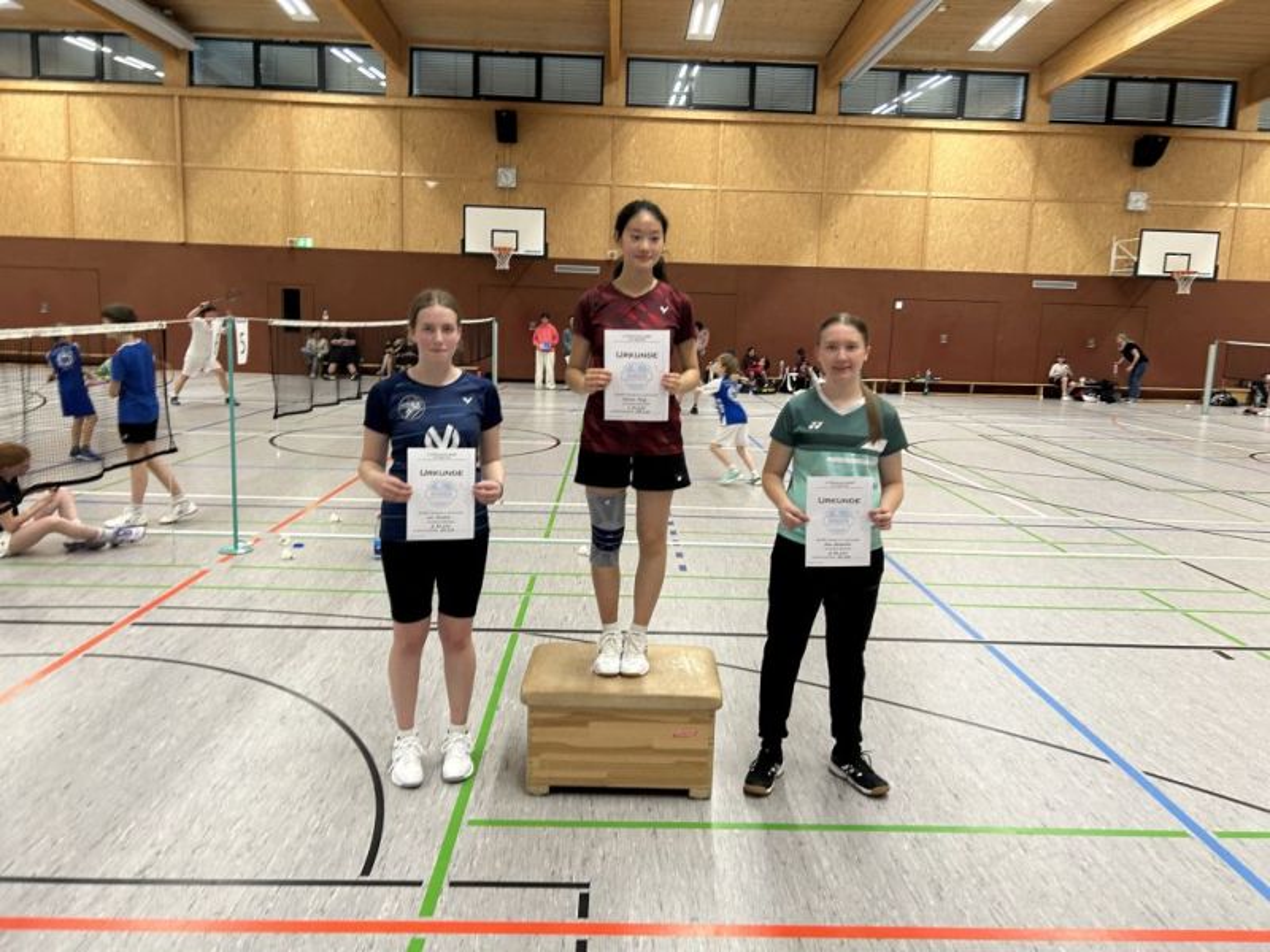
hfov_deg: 67.3
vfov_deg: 53.1
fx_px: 954
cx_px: 635
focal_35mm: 26
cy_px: 476
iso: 125
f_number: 1.5
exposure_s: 1/50
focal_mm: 5.7
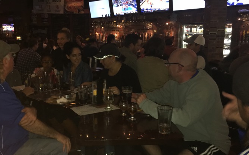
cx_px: 104
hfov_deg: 52.5
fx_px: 251
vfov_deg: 34.4
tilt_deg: -10.3
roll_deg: +1.0
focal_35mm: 37
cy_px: 84
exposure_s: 1/16
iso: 200
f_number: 2.2
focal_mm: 4.15
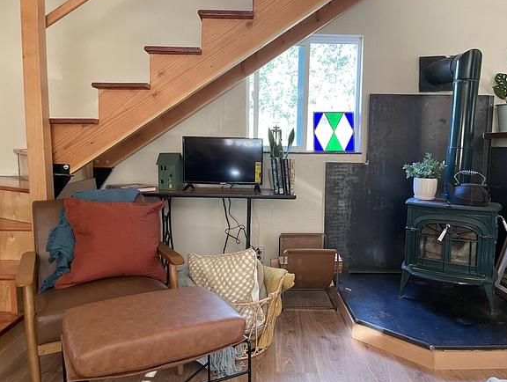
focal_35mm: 28
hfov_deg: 63.3
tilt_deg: -7.4
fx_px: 411
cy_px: 197
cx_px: 272
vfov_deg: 49.9
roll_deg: -1.1
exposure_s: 1/60
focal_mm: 5.1
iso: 400
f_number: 1.6
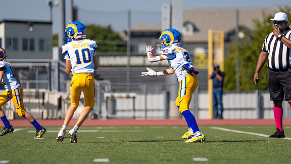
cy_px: 74
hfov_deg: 8.1
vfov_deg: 4.5
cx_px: 183
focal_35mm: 267
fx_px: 2060
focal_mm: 200
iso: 100
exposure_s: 1/2500
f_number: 2.8
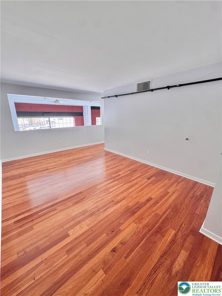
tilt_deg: -16.4
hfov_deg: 85.7
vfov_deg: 102.1
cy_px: 148
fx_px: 120
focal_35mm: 14
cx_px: 111
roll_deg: +0.7
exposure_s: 1/60
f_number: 2.2
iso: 160
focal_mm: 2.22
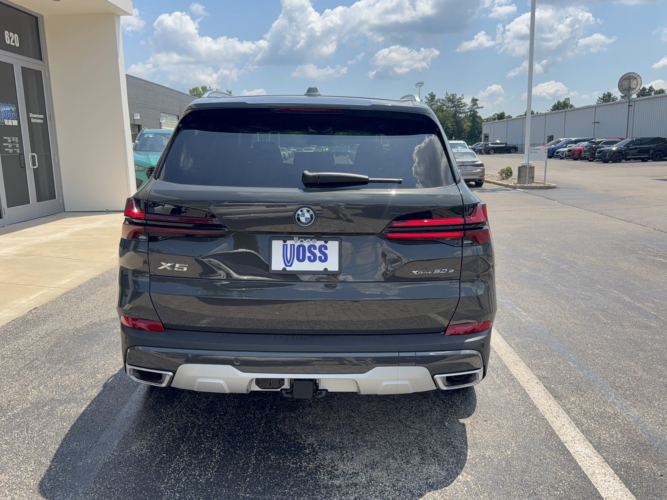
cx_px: 334
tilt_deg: -10.7
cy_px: 250
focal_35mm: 29
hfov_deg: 61.7
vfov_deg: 48.2
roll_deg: +1.9
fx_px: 559
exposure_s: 1/4167
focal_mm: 6.76
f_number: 1.78
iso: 80
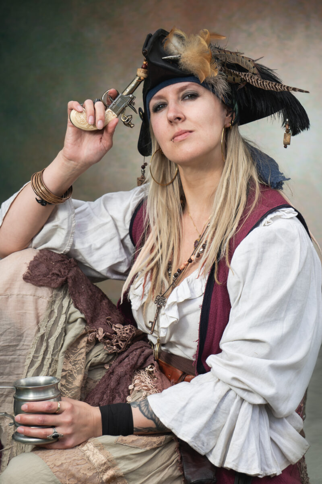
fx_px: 2536
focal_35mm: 189
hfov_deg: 7.3
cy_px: 242
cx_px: 161
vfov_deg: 10.9
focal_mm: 126
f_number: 5.6
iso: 100
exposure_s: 1/200
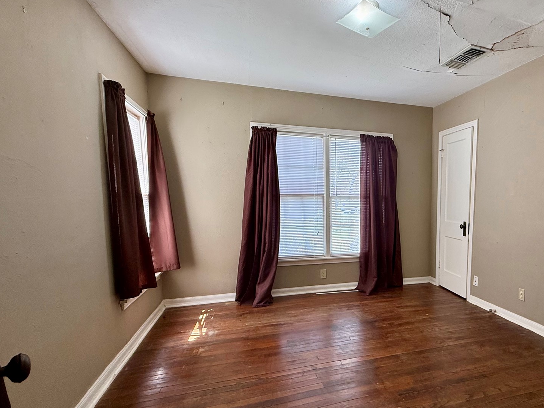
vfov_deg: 65.7
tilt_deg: -6.3
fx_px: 314
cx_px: 357
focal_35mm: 20
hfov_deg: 79.4
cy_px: 232
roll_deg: -1.1
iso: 125
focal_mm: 2.22
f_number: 2.2
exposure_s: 1/99
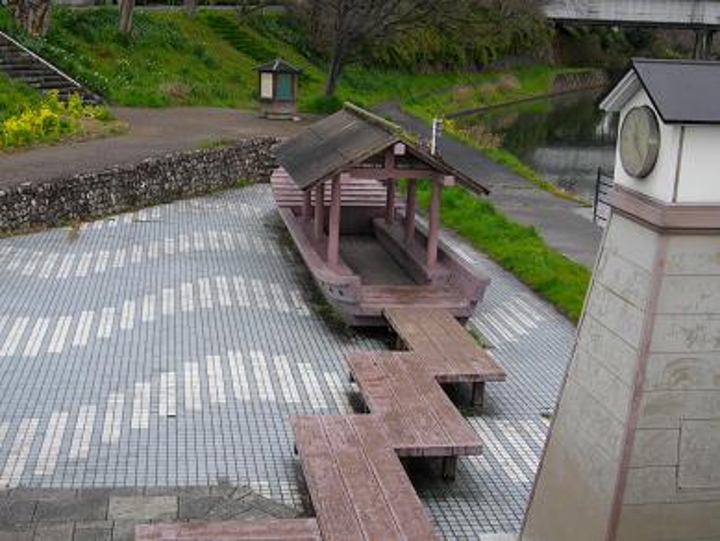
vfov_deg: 29.1
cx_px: 360
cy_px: 270
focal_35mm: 50
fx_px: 1040
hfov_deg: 38.2
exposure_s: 1/160
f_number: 3.6
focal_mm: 8.8
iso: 100
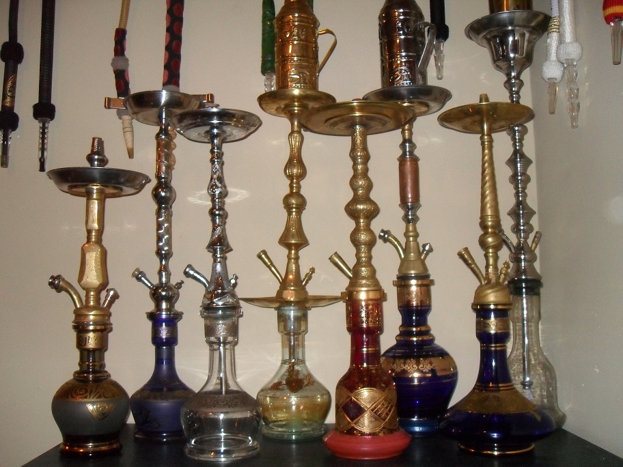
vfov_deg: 40.7
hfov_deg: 52.6
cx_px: 312
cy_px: 234
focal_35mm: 35
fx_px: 630
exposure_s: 1/45
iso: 400
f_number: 2.8
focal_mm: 6.2
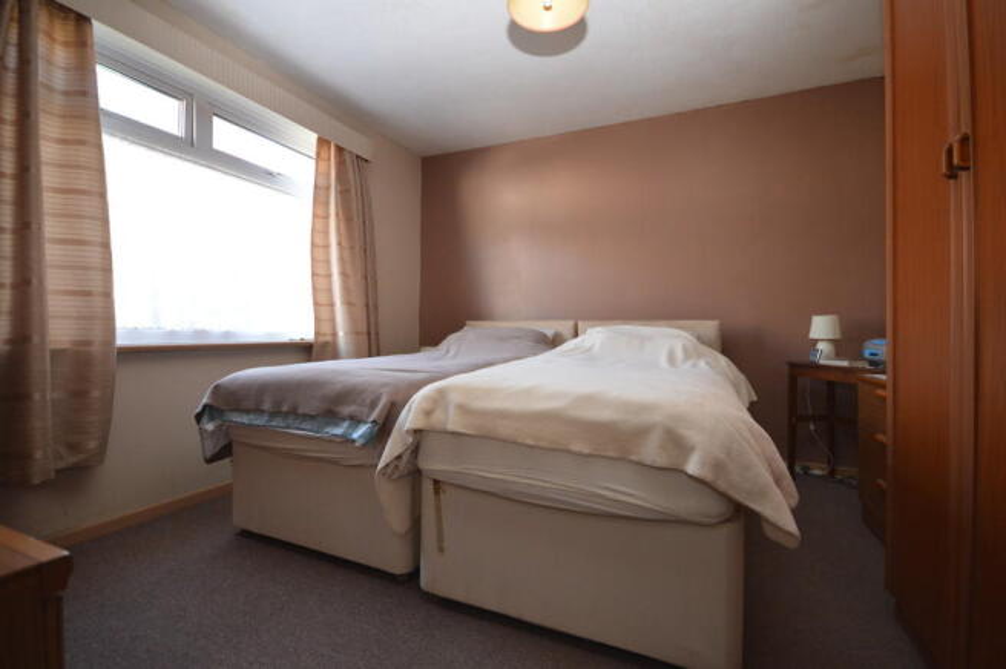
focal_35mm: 15
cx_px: 503
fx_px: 419
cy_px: 334
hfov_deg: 100.4
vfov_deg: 77.2
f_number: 4
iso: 1100
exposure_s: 1/60
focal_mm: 10
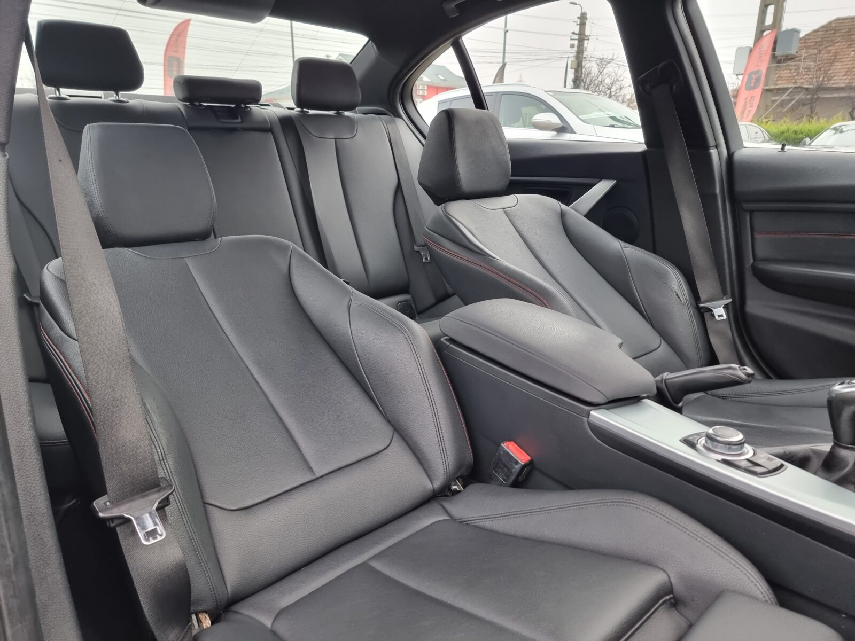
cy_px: 320
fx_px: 593
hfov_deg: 71.6
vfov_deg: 56.8
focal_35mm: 24
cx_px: 428
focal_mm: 6.7
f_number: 1.8
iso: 200
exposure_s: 1/60
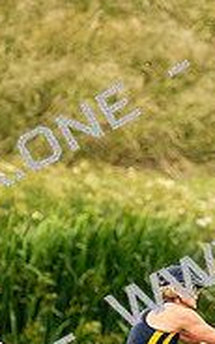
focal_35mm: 1605
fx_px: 15047
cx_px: 337
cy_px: 332
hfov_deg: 0.8
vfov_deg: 1.3
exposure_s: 1/2000
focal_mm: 500
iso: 320
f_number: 6.3
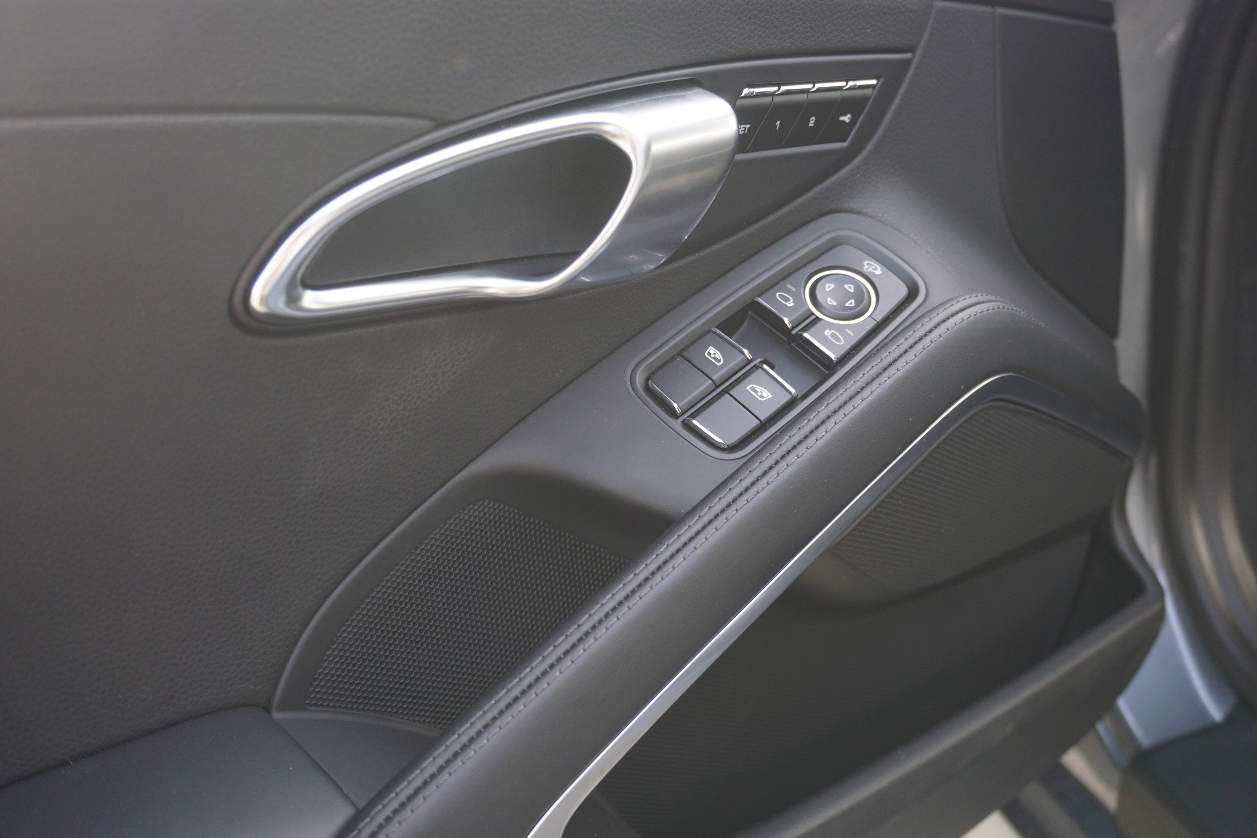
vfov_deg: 33.0
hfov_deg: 47.9
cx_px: 628
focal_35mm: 40
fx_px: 1414
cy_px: 419
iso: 250
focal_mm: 27
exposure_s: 1/60
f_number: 4.5
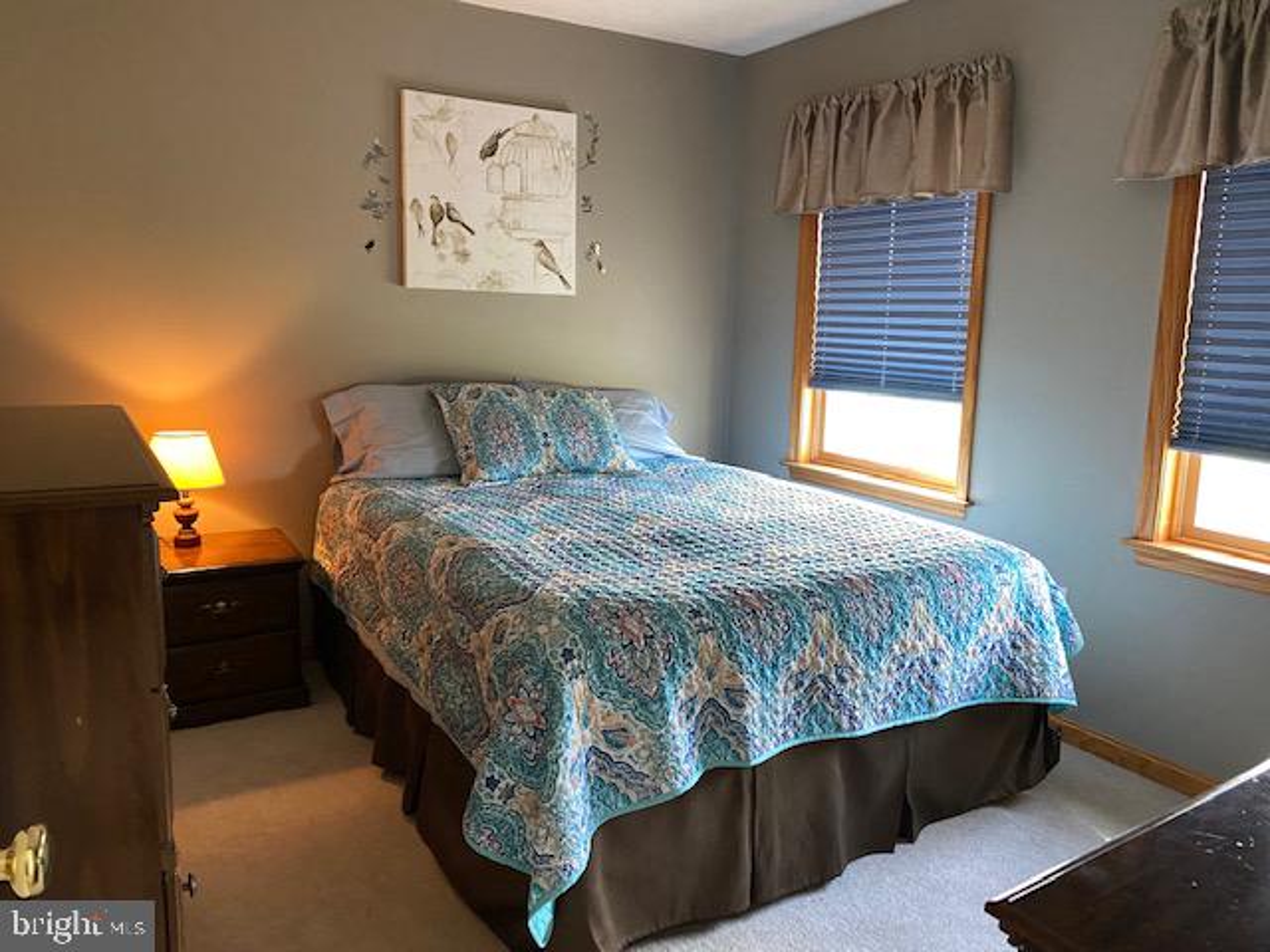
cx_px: 635
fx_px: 954
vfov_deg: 53.1
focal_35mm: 26
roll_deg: -3.3
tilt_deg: -7.7
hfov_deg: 67.3
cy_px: 476
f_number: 1.8
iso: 400
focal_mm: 4.25
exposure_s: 1/60
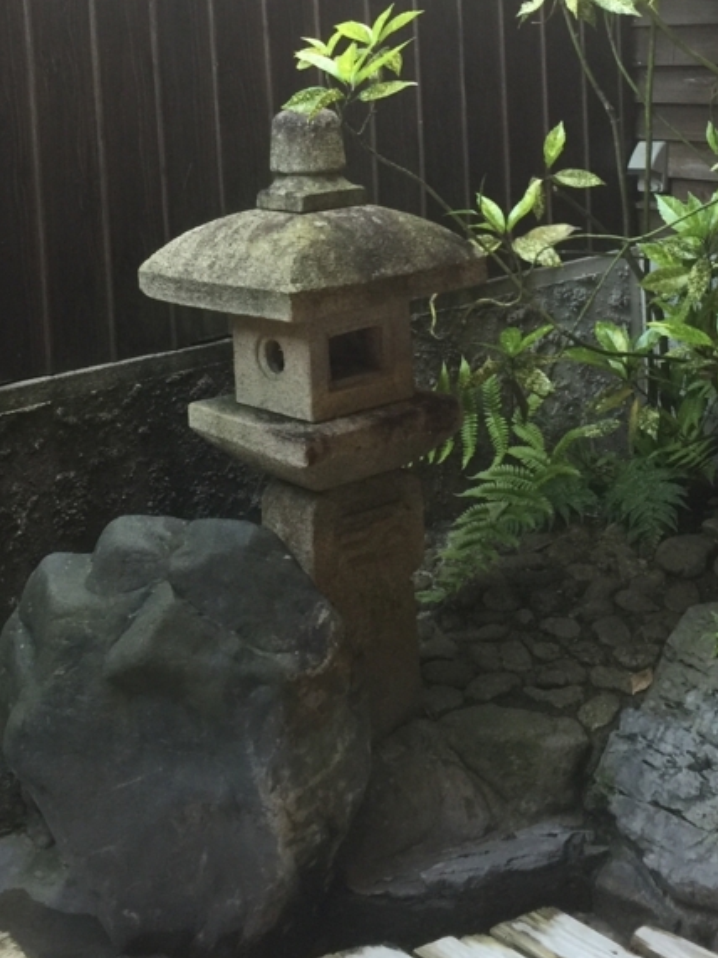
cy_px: 143
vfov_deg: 35.2
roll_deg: +2.6
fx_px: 1439
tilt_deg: -2.2
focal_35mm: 52
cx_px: 322
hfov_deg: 28.0
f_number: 2.2
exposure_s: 1/15
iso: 64
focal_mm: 4.15
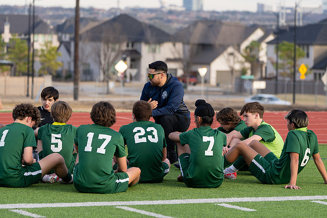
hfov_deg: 11.0
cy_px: 109
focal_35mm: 187
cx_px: 164
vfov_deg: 7.3
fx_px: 1699
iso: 250
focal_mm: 187
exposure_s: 1/320
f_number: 5.6
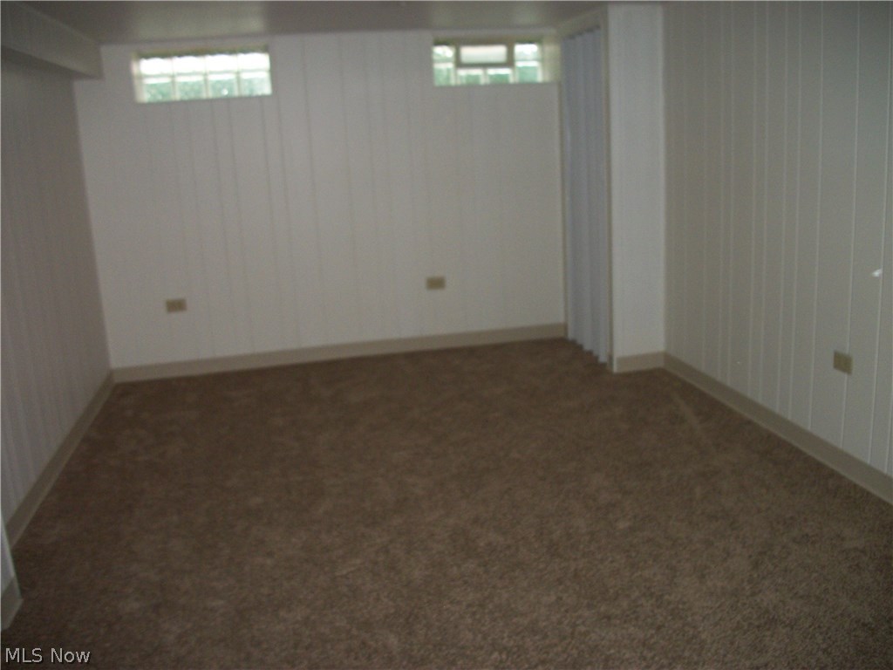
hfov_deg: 56.8
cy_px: 335
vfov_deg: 44.2
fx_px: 826
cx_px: 446
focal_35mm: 32
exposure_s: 1/60
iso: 160
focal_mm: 5.7
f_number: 2.9
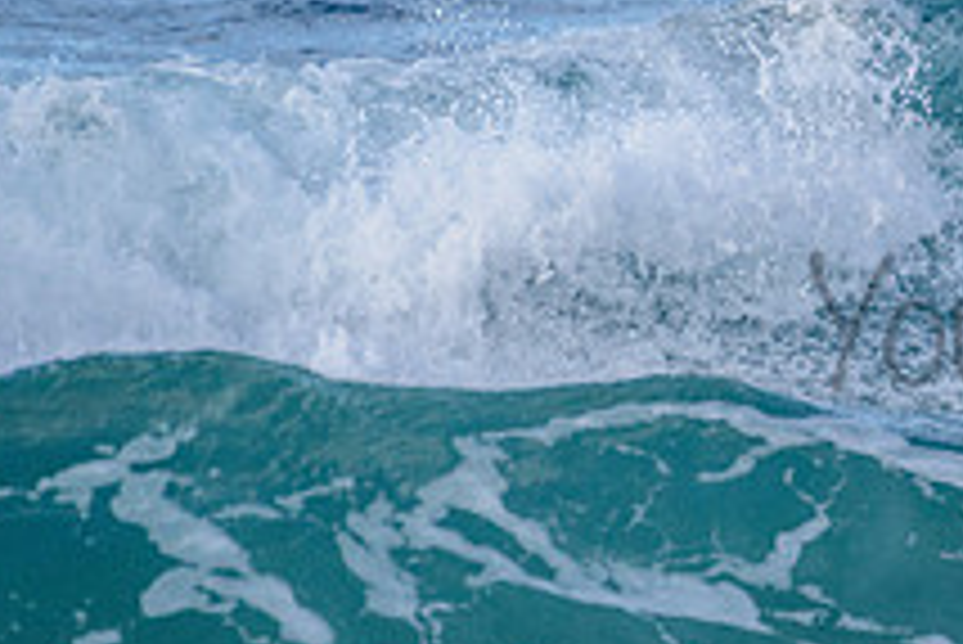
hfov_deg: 1.2
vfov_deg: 0.8
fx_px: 44541
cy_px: 85
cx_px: 1311
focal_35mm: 1664
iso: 360
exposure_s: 1/1250
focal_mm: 500
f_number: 5.6
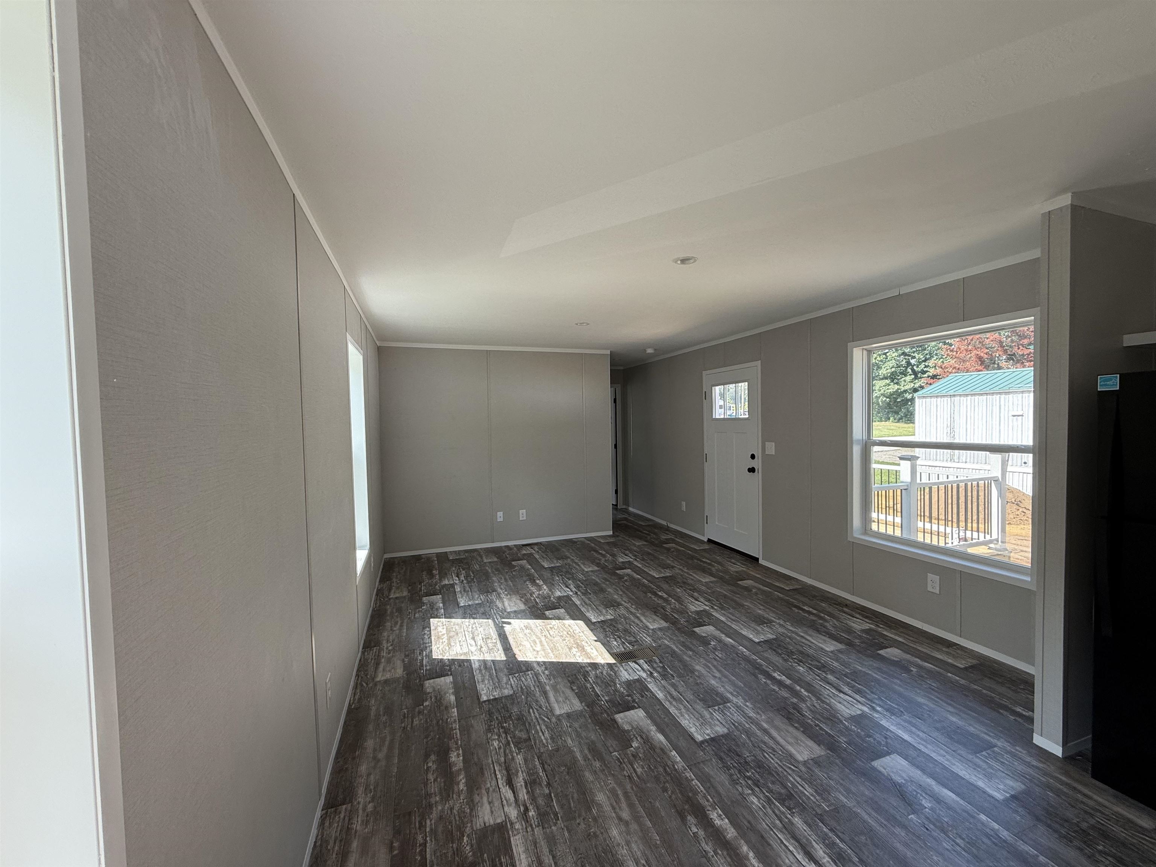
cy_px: 434
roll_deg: +1.3
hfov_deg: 102.1
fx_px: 468
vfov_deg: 85.7
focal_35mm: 14
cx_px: 578
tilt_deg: -1.2
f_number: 2.2
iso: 64
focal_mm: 2.22
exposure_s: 1/115
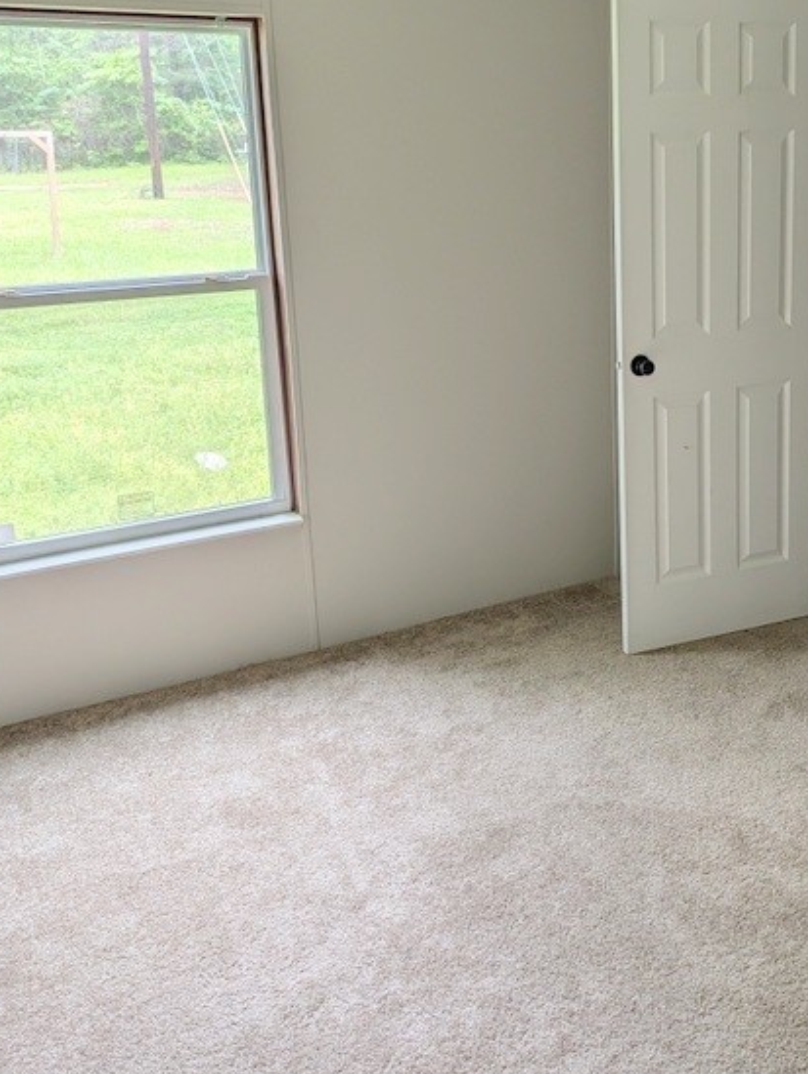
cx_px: 562
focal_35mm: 35
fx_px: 1087
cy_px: 391
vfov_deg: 51.9
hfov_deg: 40.1
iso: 171
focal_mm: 6.9
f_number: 1.68
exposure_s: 1/41.9
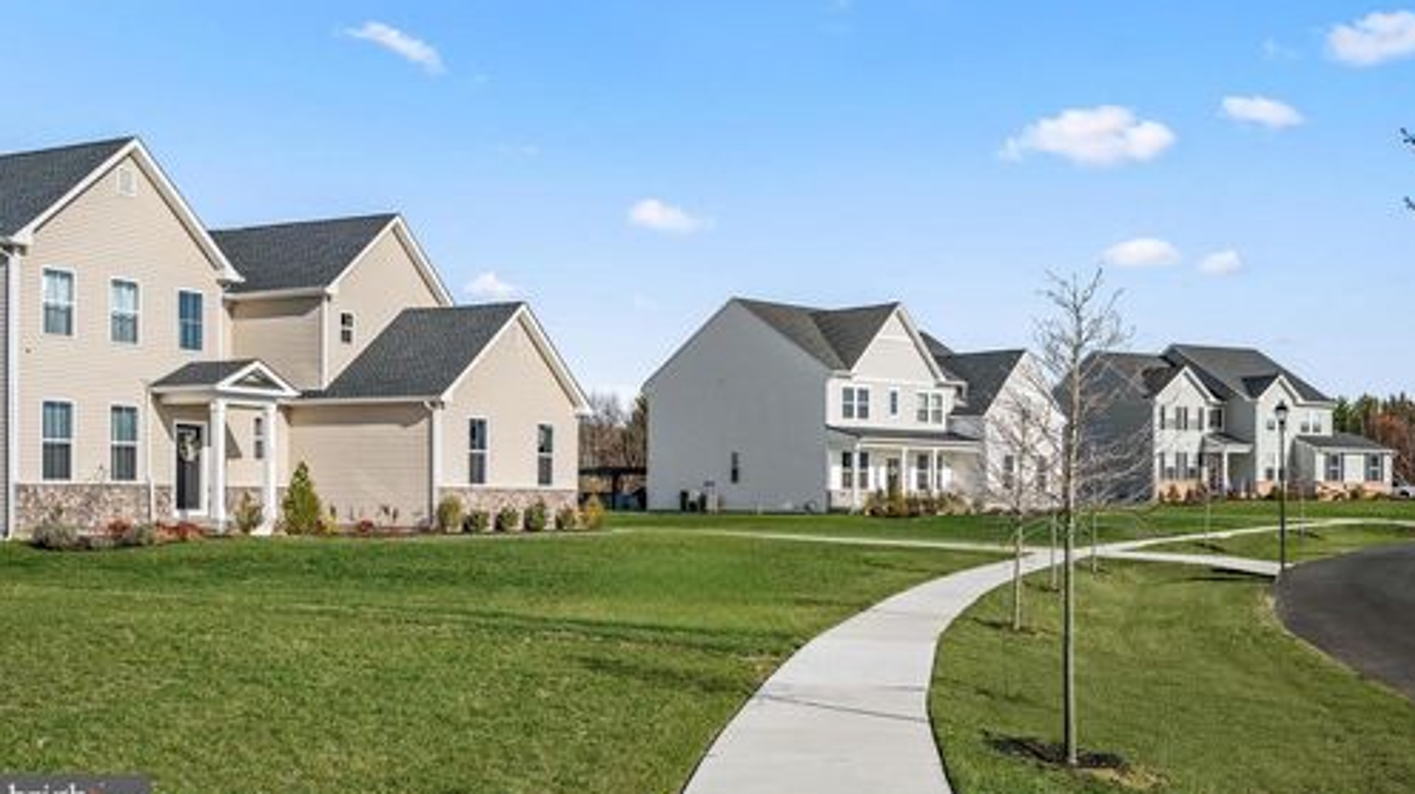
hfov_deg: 51.6
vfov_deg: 30.4
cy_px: 351
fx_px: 1463
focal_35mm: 39
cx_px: 709
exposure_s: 1/2000
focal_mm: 37
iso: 400
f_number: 8
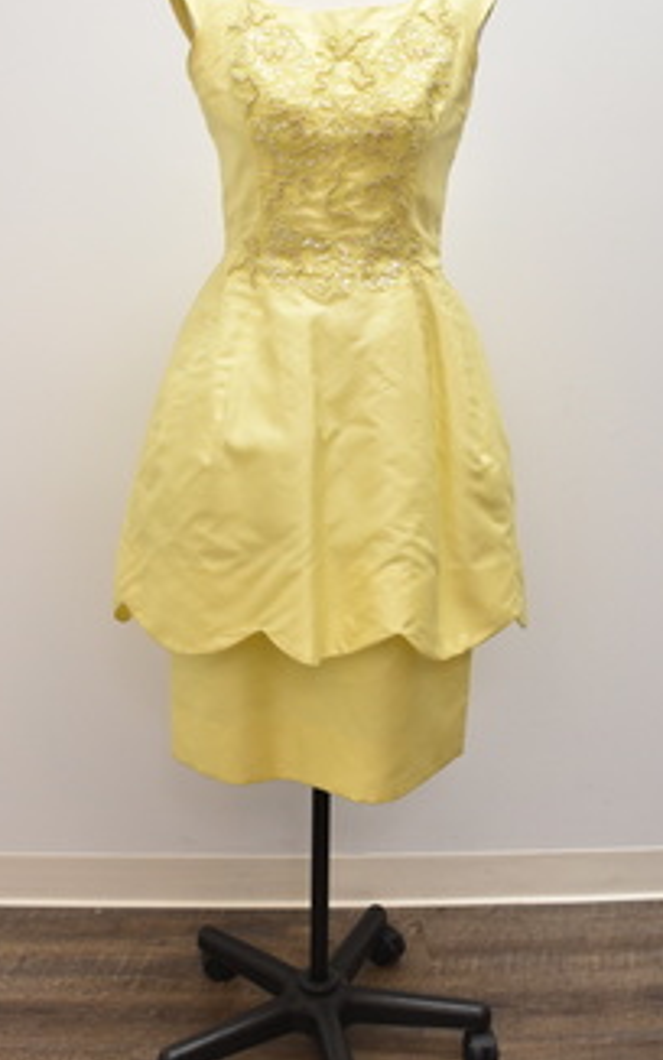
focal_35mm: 38
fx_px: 1098
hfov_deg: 33.6
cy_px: 501
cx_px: 322
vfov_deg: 51.5
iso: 1000
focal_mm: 18
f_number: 4.5
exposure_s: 1/100
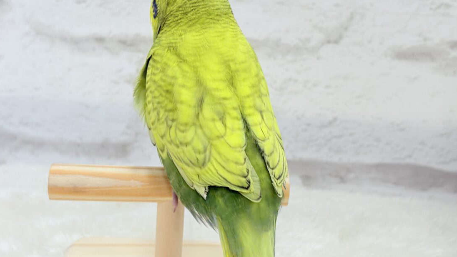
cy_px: 112
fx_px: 751
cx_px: 246
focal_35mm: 62
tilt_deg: -13.3
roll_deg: -1.2
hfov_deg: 33.8
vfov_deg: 19.4
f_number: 1.6
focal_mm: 5.96
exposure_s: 1/100
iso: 64
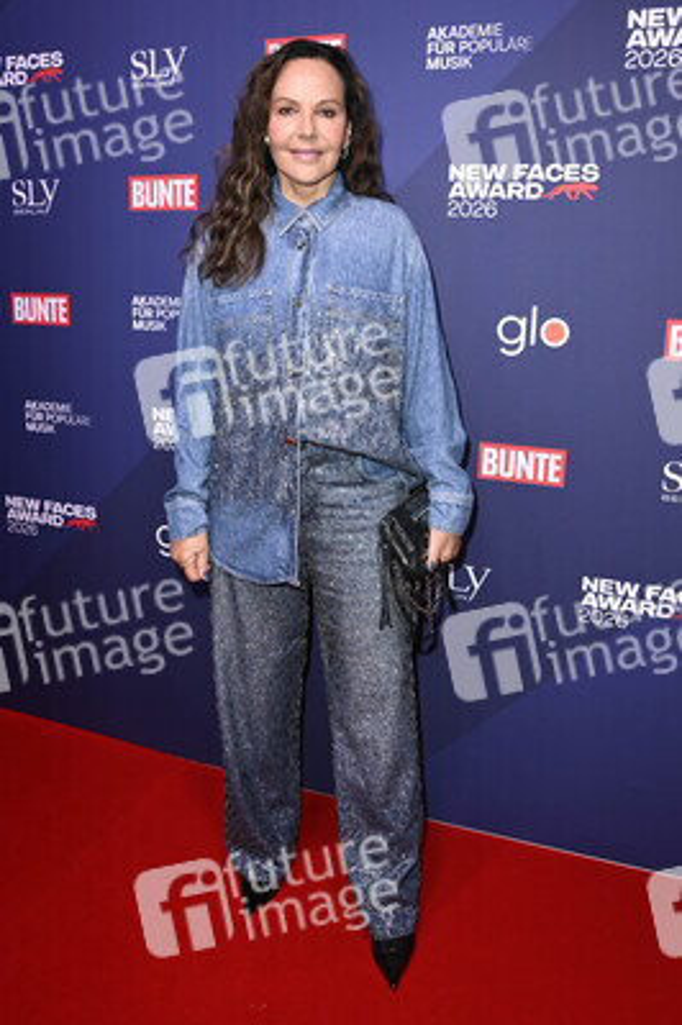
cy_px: 512
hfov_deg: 46.3
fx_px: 797
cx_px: 341
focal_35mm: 28
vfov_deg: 65.5
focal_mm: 28
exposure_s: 1/250
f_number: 5.6
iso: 800
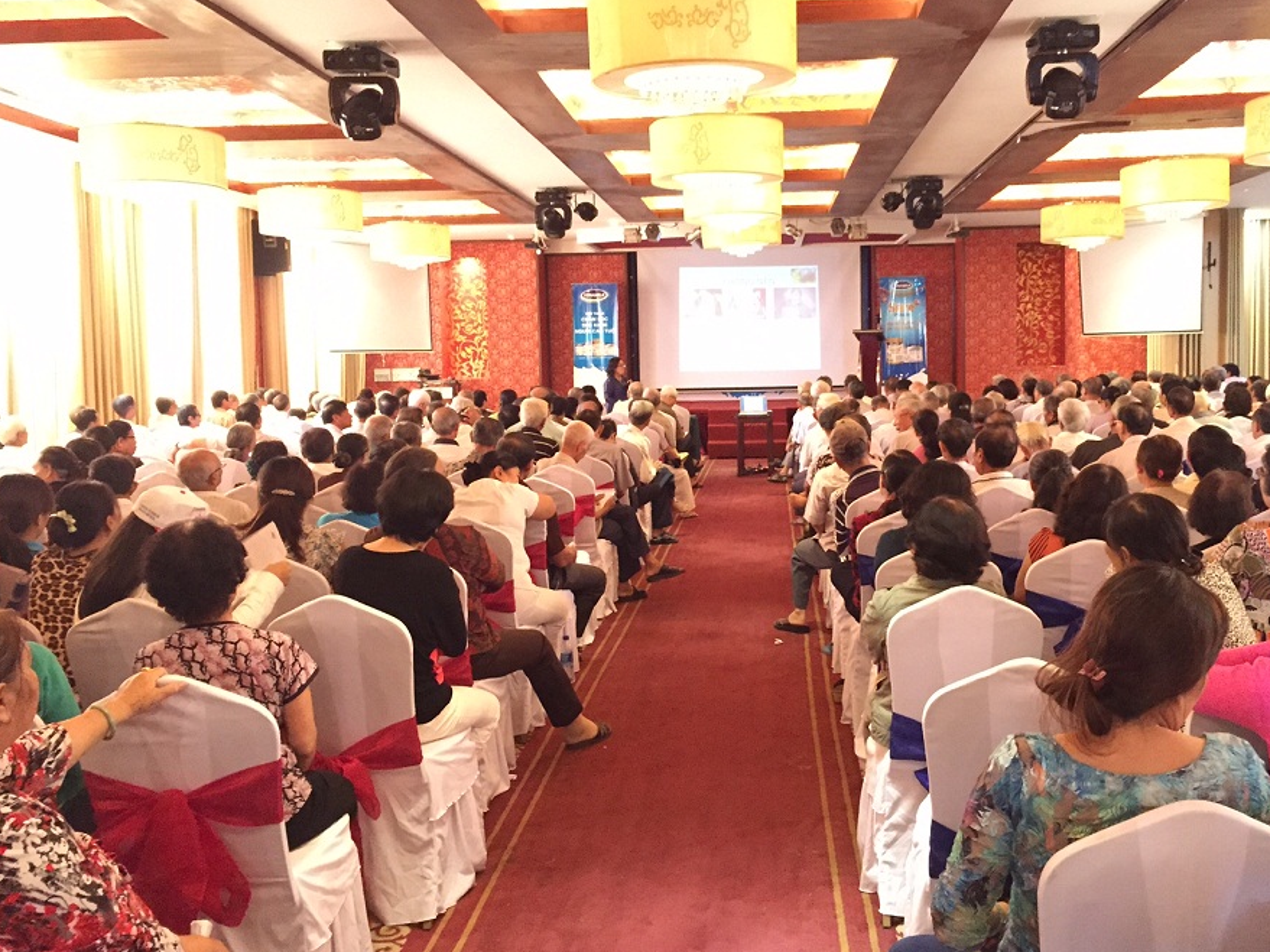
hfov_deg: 55.2
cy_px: 441
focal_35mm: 33
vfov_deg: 42.9
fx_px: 1211
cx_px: 715
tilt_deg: -2.8
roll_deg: +0.3
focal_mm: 4.15
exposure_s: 1/15
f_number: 2.2
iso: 400
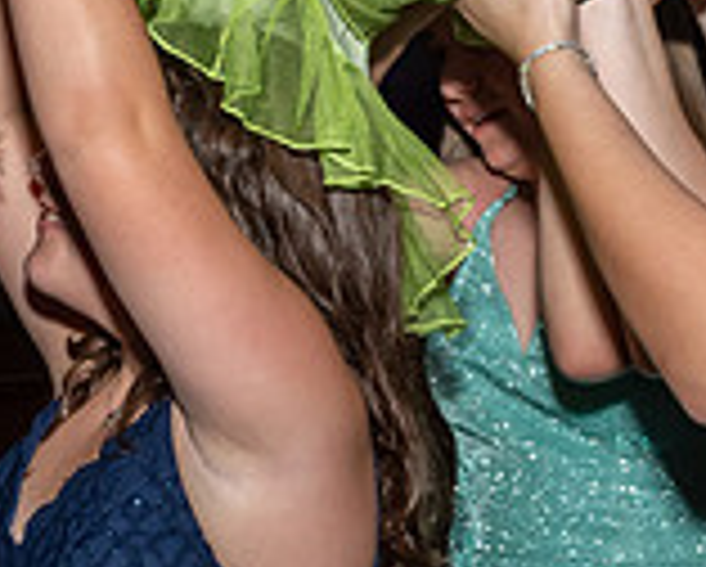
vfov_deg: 12.3
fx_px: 2615
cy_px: 156
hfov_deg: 14.8
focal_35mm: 125
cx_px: -166
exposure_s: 1/250
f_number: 5.6
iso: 400
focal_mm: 17
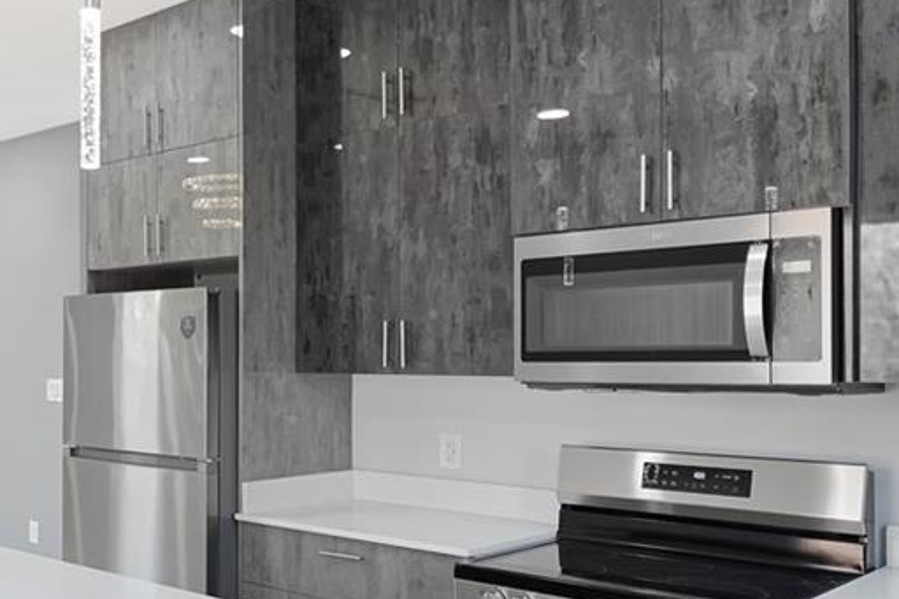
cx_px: 42
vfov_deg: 32.6
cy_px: 462
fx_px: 999
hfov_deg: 43.1
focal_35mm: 40
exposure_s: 1/80
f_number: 2
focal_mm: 7.6
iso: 125
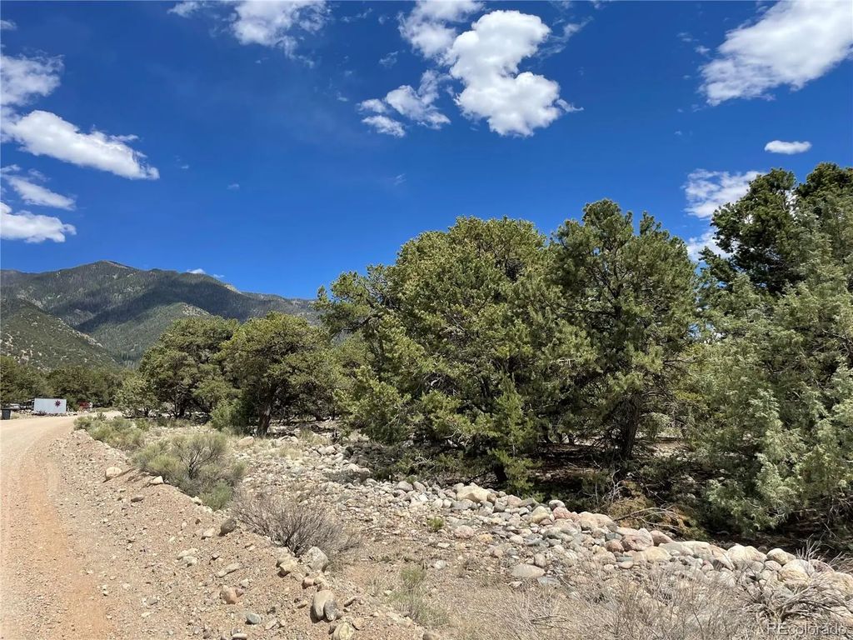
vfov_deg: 53.1
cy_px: 320
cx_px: 426
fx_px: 641
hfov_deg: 67.3
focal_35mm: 26
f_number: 1.6
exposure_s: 1/3509
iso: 32
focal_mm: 4.2
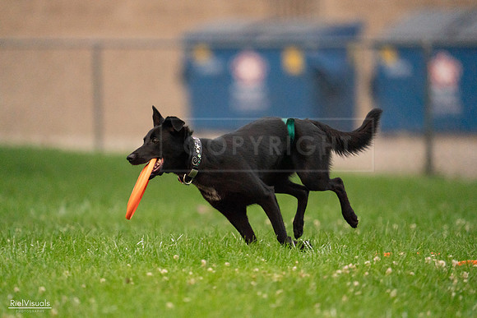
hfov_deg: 3.4
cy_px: 159
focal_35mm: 600
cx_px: 238
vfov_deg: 2.3
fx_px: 7951
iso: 6400
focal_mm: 600
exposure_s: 1/1600
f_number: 6.3
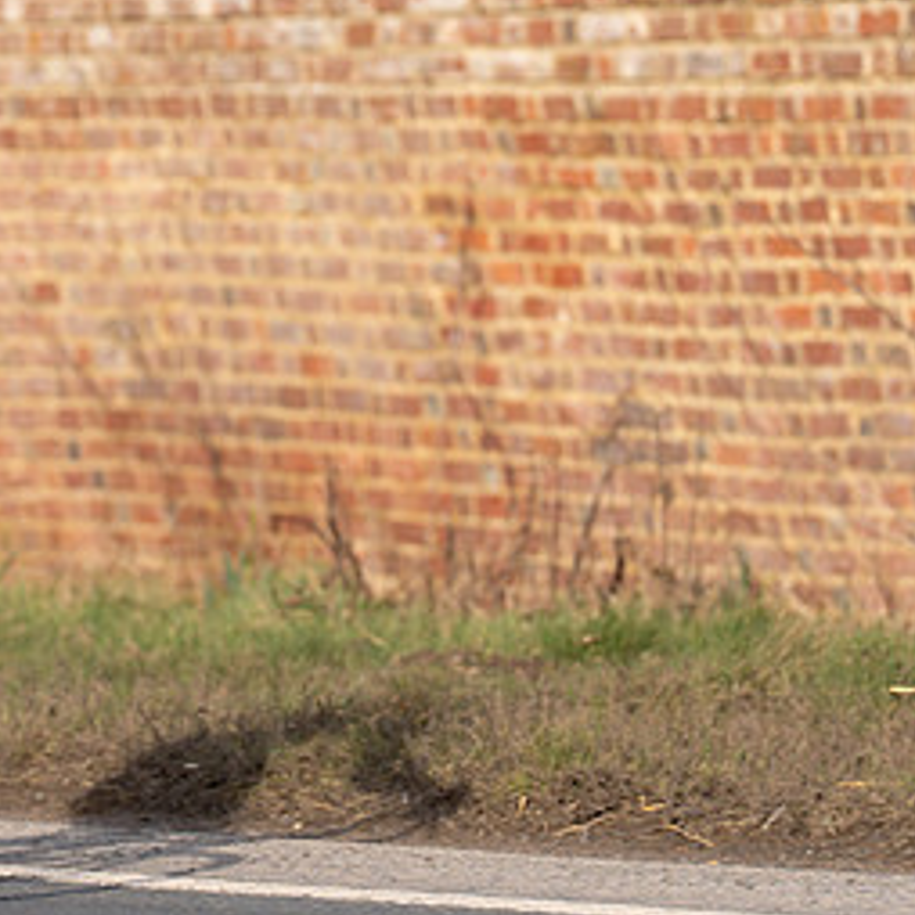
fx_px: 14803
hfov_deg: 3.5
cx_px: -323
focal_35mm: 495
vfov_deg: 3.5
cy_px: 124
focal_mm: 188
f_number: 4
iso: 100
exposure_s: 1/800
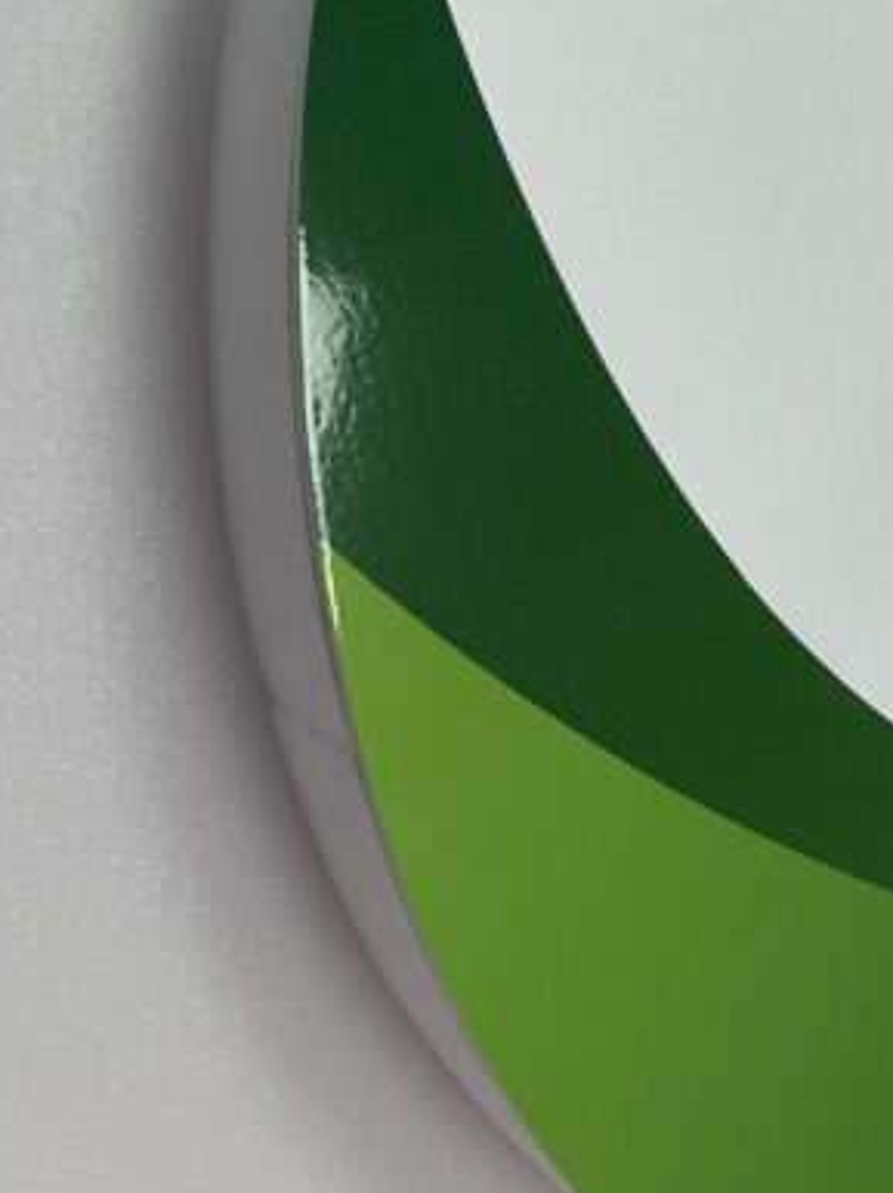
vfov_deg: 28.1
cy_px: 680
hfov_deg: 19.9
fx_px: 2376
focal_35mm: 69
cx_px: 1100
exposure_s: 1/121
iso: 80
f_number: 1.8
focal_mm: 4.25
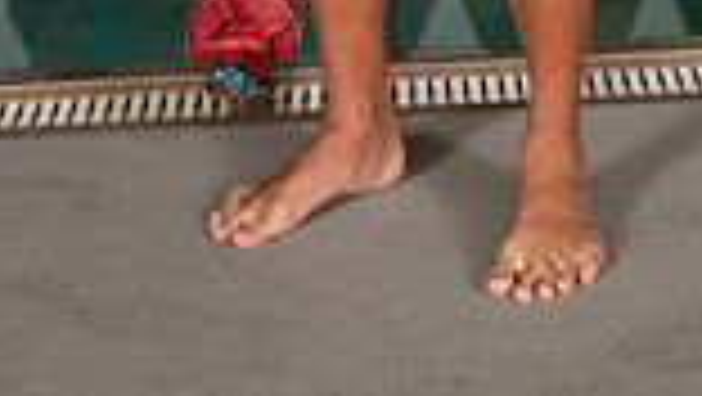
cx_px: 410
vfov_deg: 8.0
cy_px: -612
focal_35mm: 139
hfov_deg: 15.4
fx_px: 2589
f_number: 7.1
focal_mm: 46
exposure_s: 1/250
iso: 800
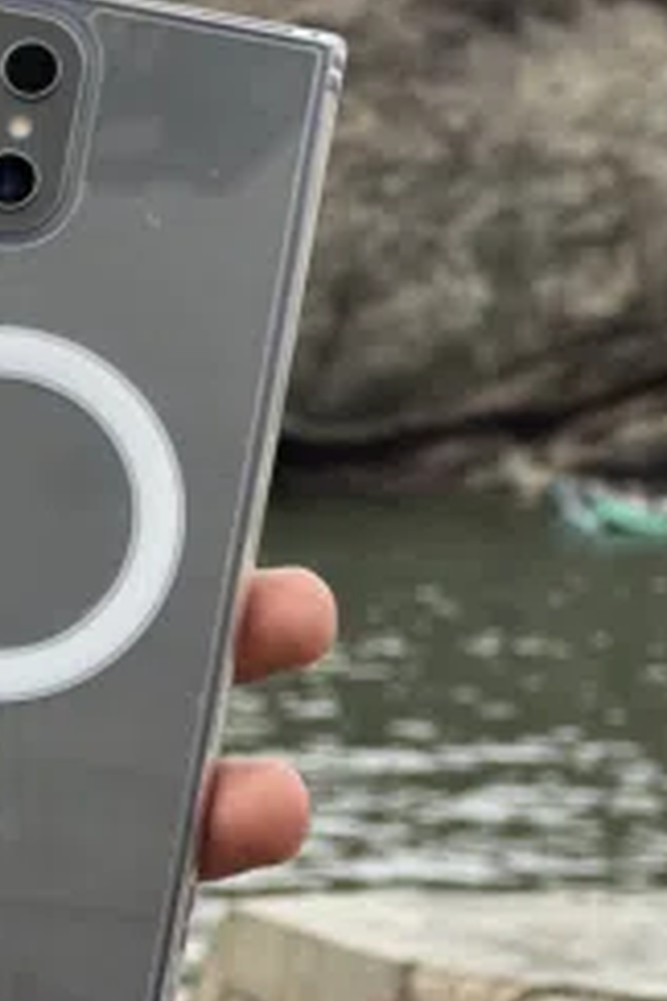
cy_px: 560
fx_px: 3668
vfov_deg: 15.5
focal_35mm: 132
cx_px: 62
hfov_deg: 10.3
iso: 50
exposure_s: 1/121
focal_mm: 9
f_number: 2.8
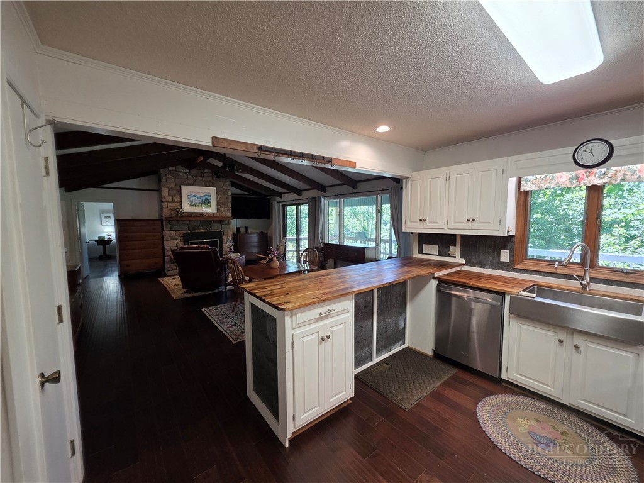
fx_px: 242
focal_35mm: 13
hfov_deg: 106.2
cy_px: 242
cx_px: 322
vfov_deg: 89.9
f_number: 1.9
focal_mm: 2.2
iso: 160
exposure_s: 1/120
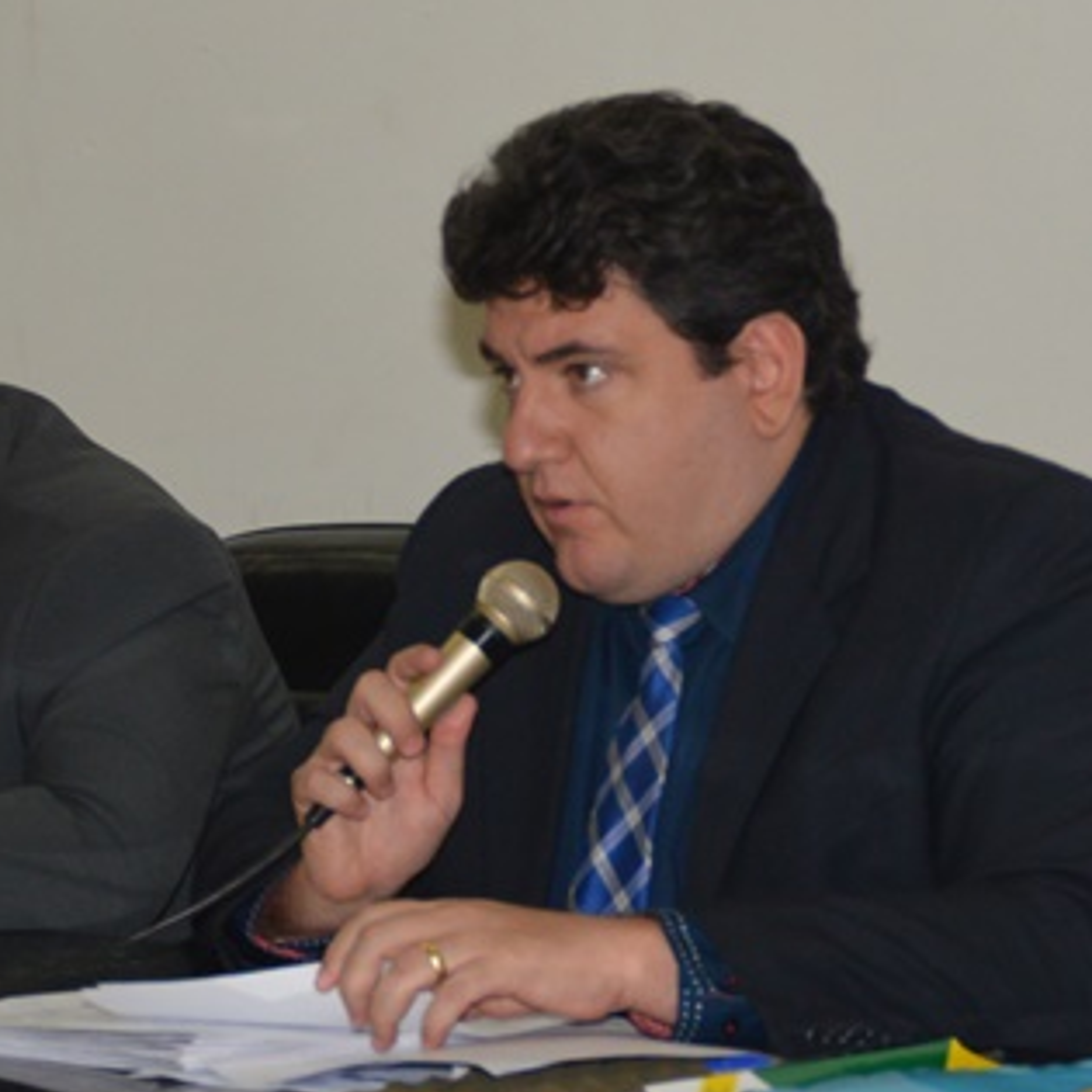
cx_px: 985
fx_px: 6652
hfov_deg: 9.3
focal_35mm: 186
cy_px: 399
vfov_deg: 9.4
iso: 640
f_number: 4.5
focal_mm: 45
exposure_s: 1/60
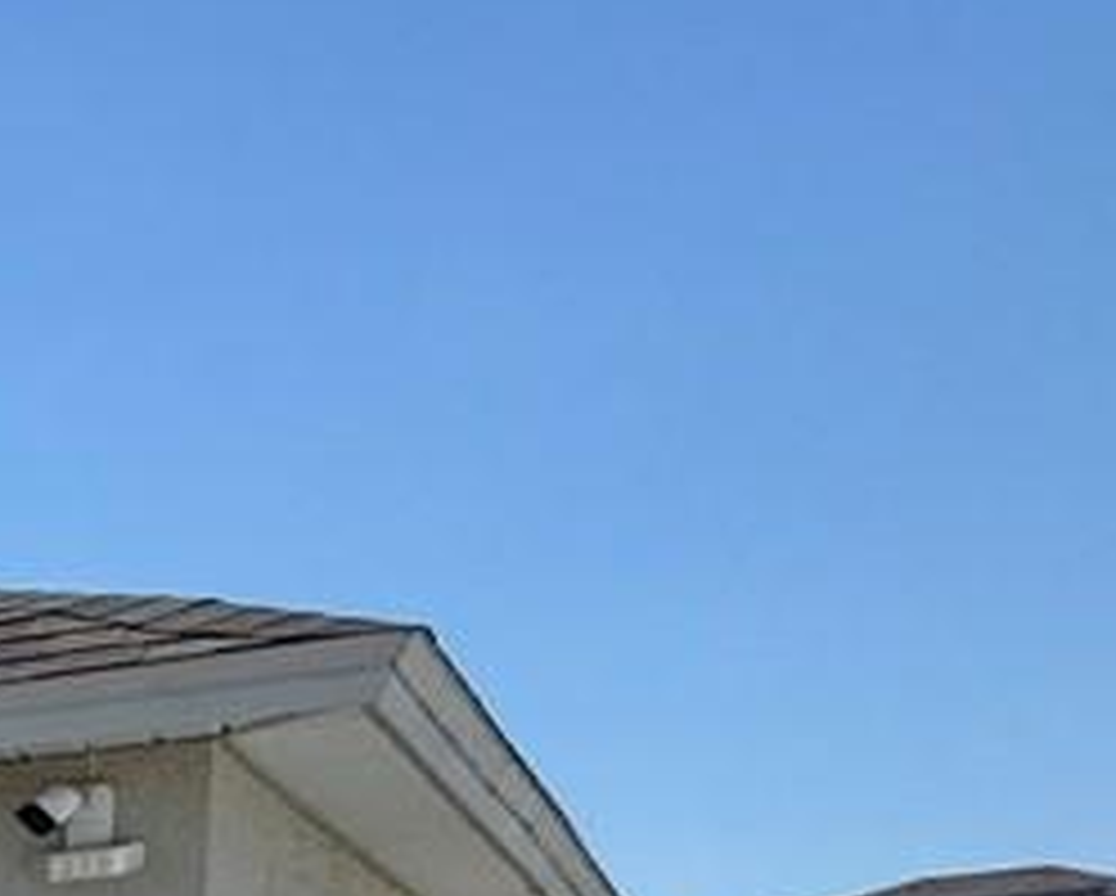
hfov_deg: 11.4
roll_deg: +0.6
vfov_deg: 15.3
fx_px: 2910
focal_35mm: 88
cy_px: 1567
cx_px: -2268
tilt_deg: -4.8
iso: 40
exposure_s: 1/2415
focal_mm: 2.22
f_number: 2.2
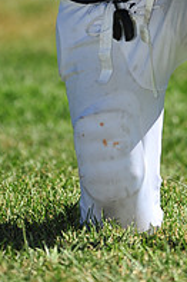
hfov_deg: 2.5
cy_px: -87
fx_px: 4246
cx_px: 131
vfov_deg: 3.8
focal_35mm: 544
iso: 400
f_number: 4.5
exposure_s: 1/3200
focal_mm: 185
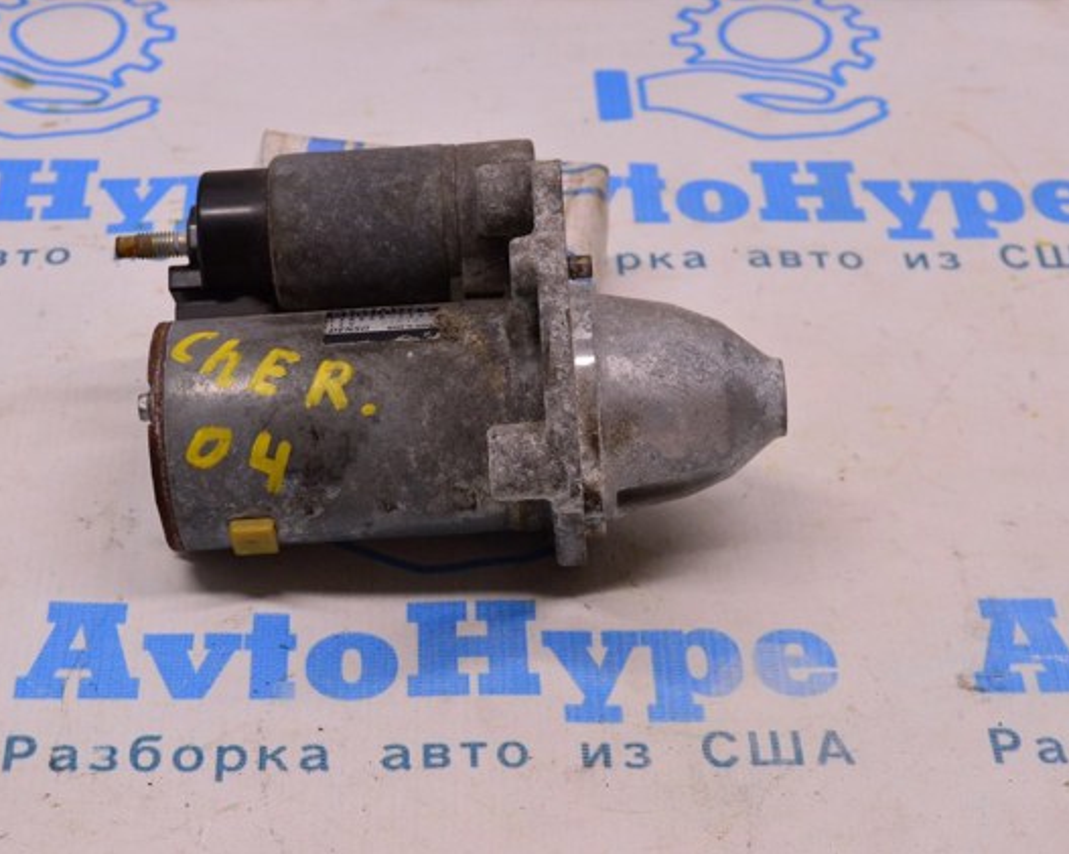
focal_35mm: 82
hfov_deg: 23.3
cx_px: 503
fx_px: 2593
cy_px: 429
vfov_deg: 18.7
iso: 1600
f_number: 8
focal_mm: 48
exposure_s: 1/125
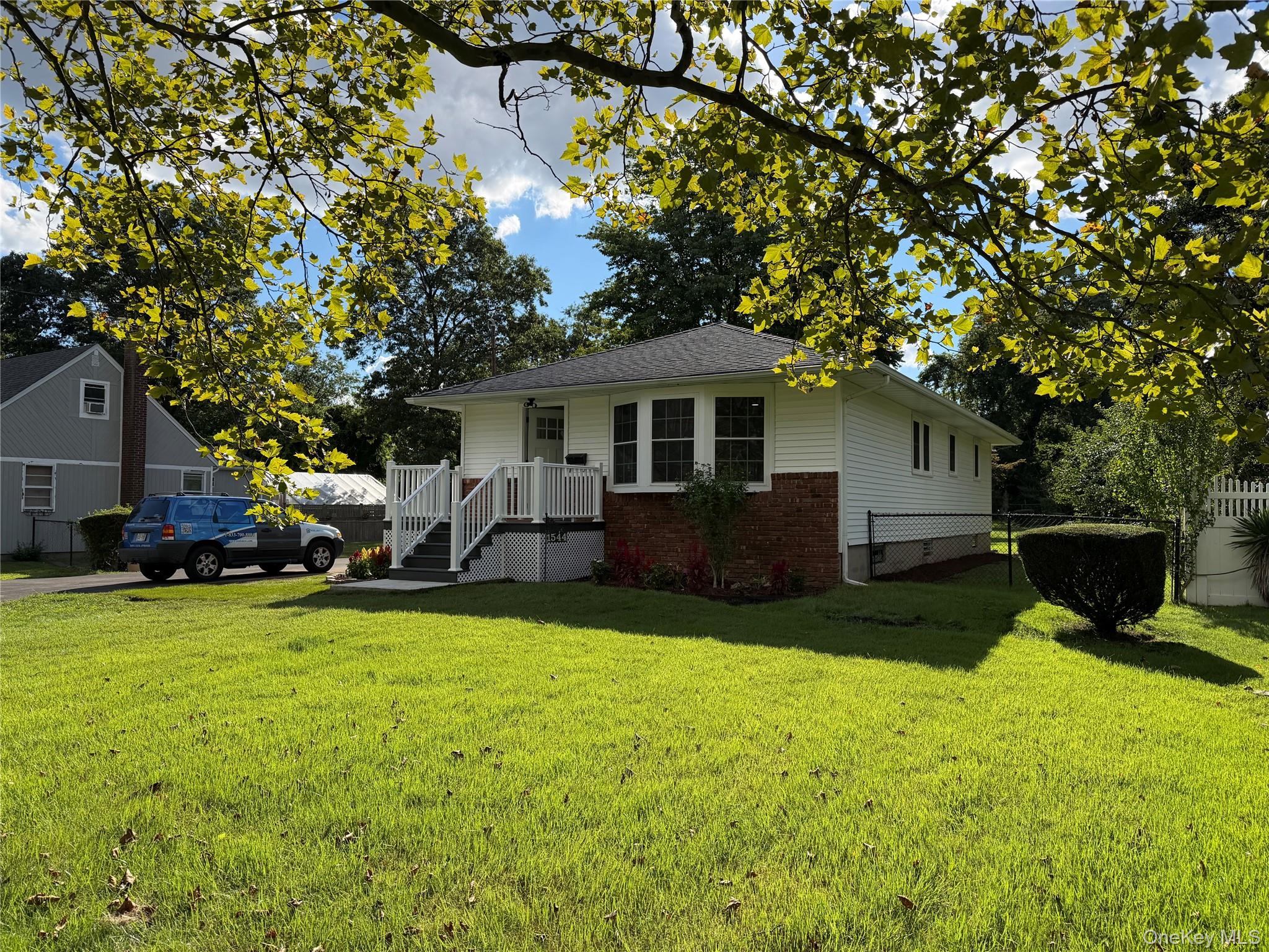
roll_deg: -0.5
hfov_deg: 71.6
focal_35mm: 24
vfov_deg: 56.8
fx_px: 880
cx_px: 634
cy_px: 476
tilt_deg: +3.4
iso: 100
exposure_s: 1/4405
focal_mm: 6.76
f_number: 1.78
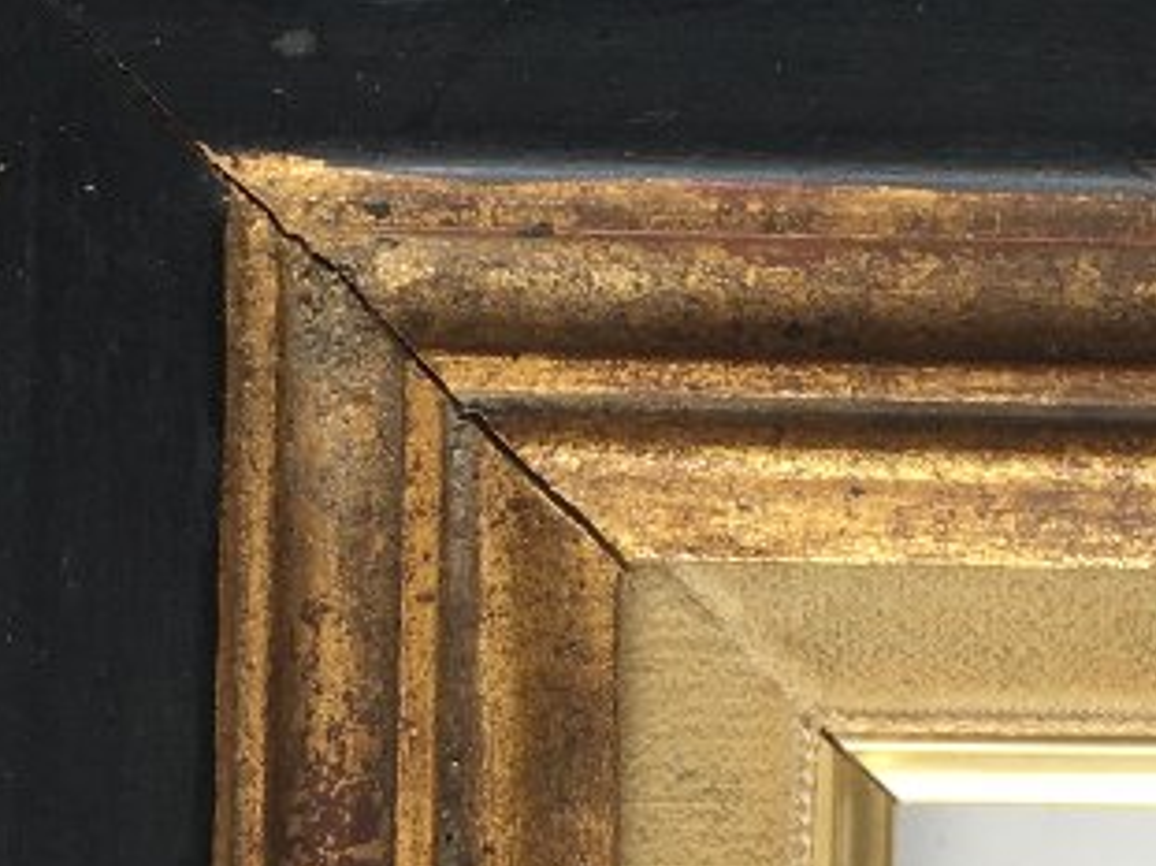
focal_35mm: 112
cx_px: 1130
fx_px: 3739
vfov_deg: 13.2
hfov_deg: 17.2
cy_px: 446
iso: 25
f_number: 2.2
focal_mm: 4.15
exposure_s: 1/101
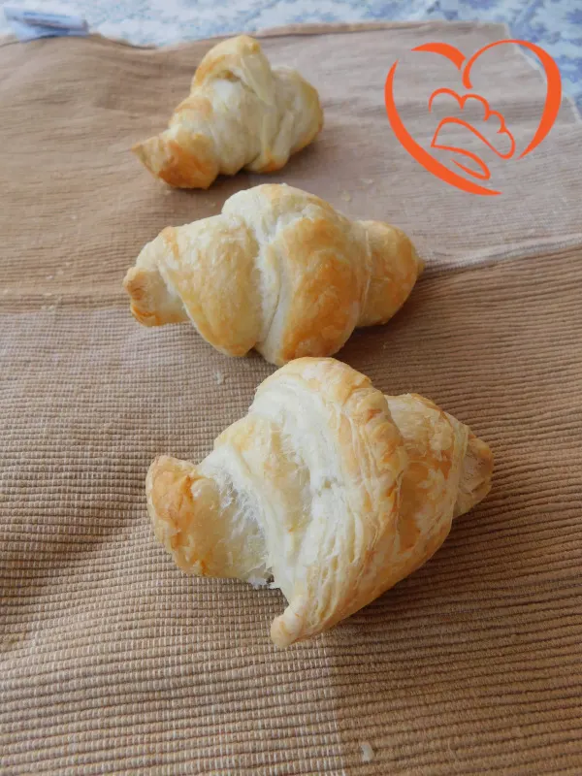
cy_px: 388
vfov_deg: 63.4
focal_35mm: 28
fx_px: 628
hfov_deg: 49.7
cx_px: 291
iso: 125
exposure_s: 1/500
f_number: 3.2
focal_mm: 4.9
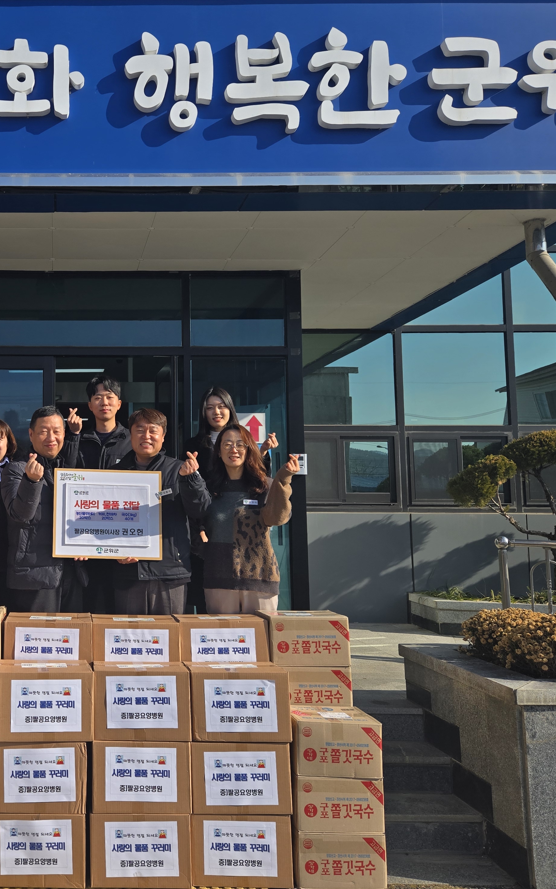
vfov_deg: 58.1
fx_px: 800
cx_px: 54
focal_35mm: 33
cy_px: 438
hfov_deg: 36.0
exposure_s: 1/2921
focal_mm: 5.4
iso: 40
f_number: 1.8
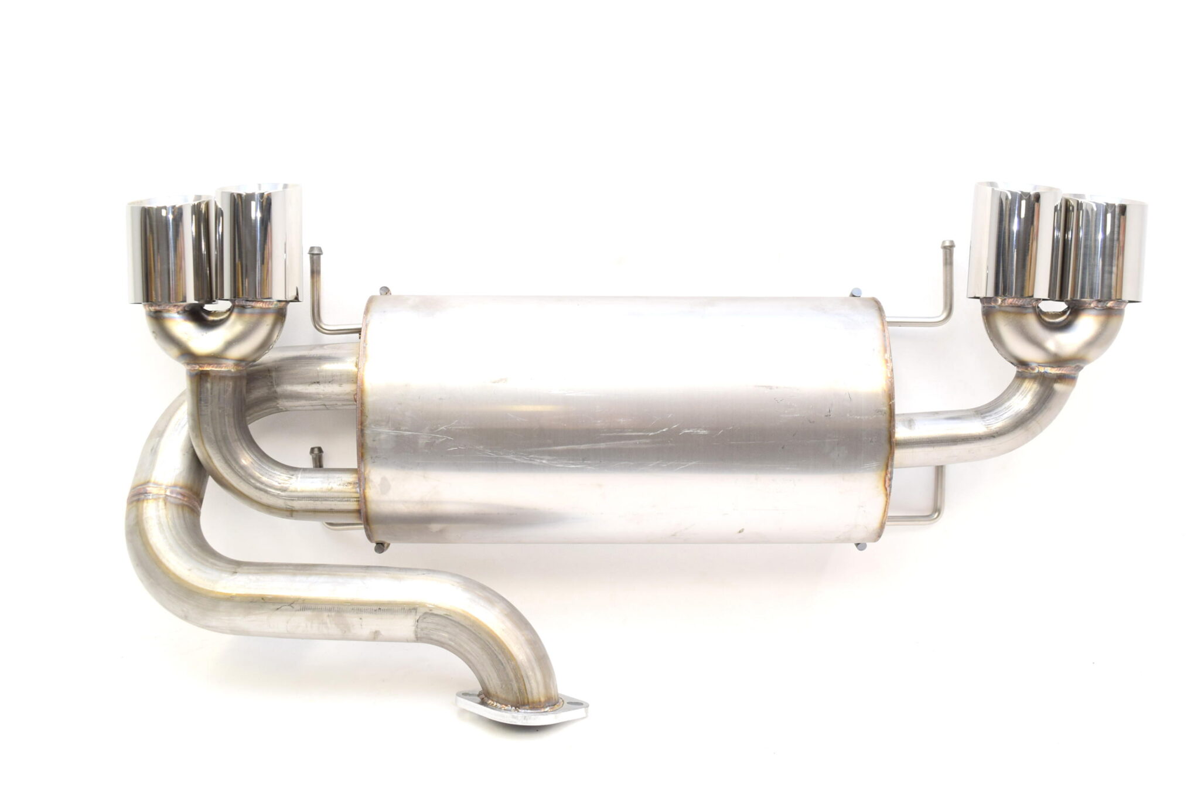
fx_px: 1002
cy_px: 402
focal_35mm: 30
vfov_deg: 43.7
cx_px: 600
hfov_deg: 61.9
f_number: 5.6
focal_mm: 20
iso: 400
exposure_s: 1/125
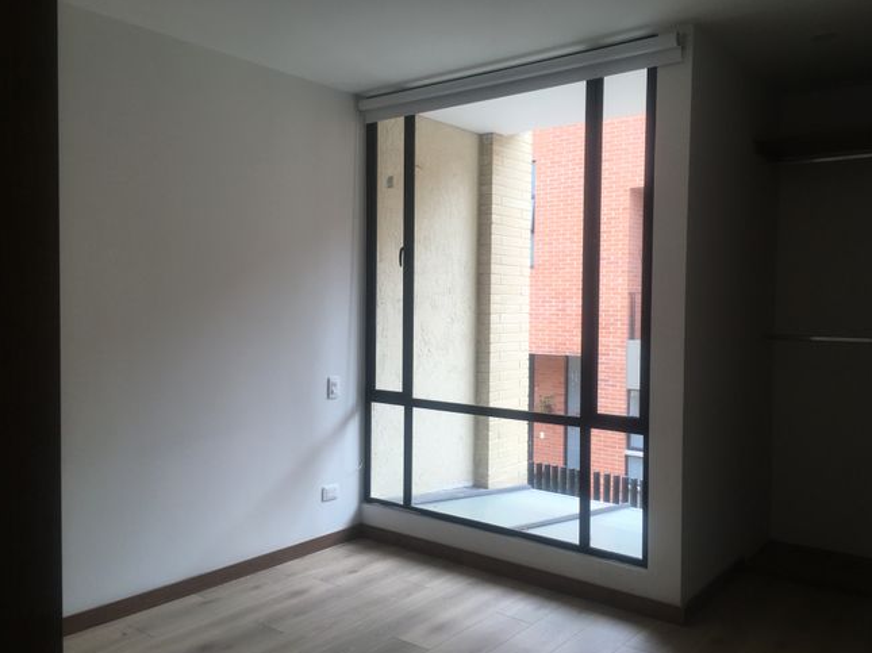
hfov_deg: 60.0
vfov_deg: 46.8
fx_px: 755
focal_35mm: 30
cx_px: 439
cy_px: 330
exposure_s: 1/178
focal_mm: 4.15
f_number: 2.2
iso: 25
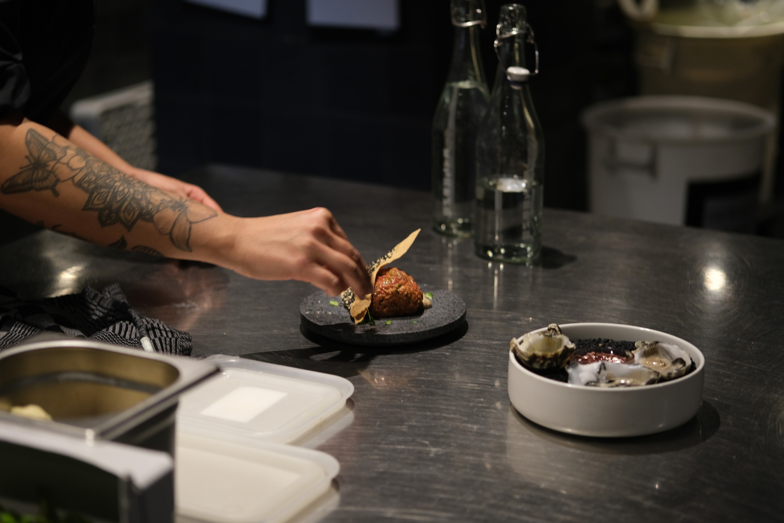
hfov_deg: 27.0
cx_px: 392
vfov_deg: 18.2
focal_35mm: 75
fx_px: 1633
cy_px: 262
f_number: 2
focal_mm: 50
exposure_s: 1/75
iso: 800
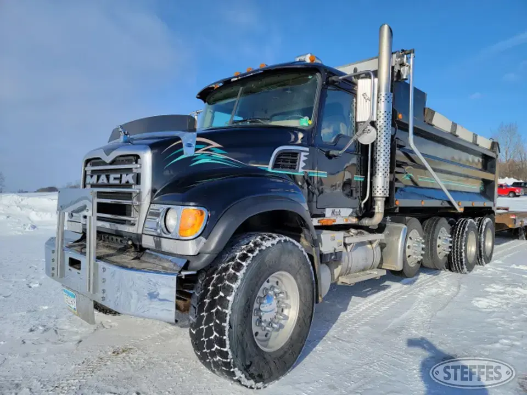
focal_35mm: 24
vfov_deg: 56.8
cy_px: 198
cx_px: 264
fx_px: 365
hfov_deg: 71.6
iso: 16
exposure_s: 1/1157
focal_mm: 6.7
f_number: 1.8
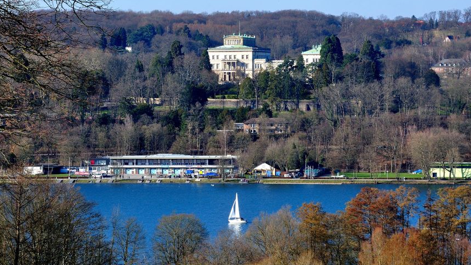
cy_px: 113
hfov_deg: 17.0
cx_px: 235
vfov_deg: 9.6
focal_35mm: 126
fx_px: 1574
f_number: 19
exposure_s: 1/125
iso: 320
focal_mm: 80
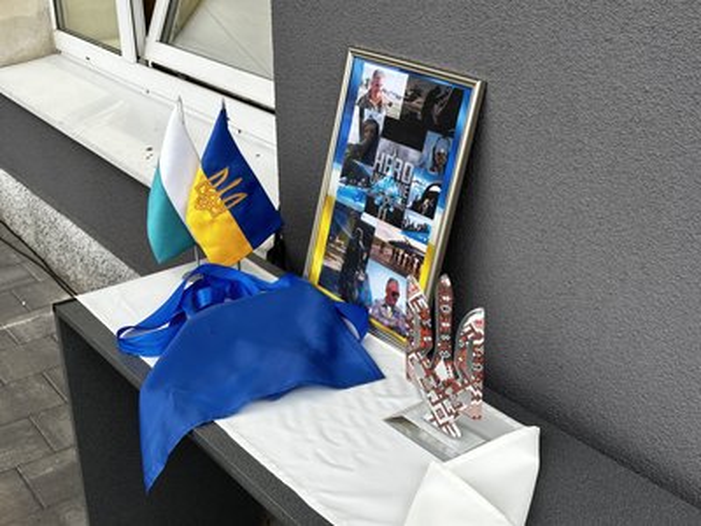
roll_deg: +1.2
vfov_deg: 30.3
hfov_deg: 39.7
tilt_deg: -23.8
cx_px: 350
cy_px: 263
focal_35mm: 48
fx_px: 972
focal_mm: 6.86
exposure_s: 1/121
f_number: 1.78
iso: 80
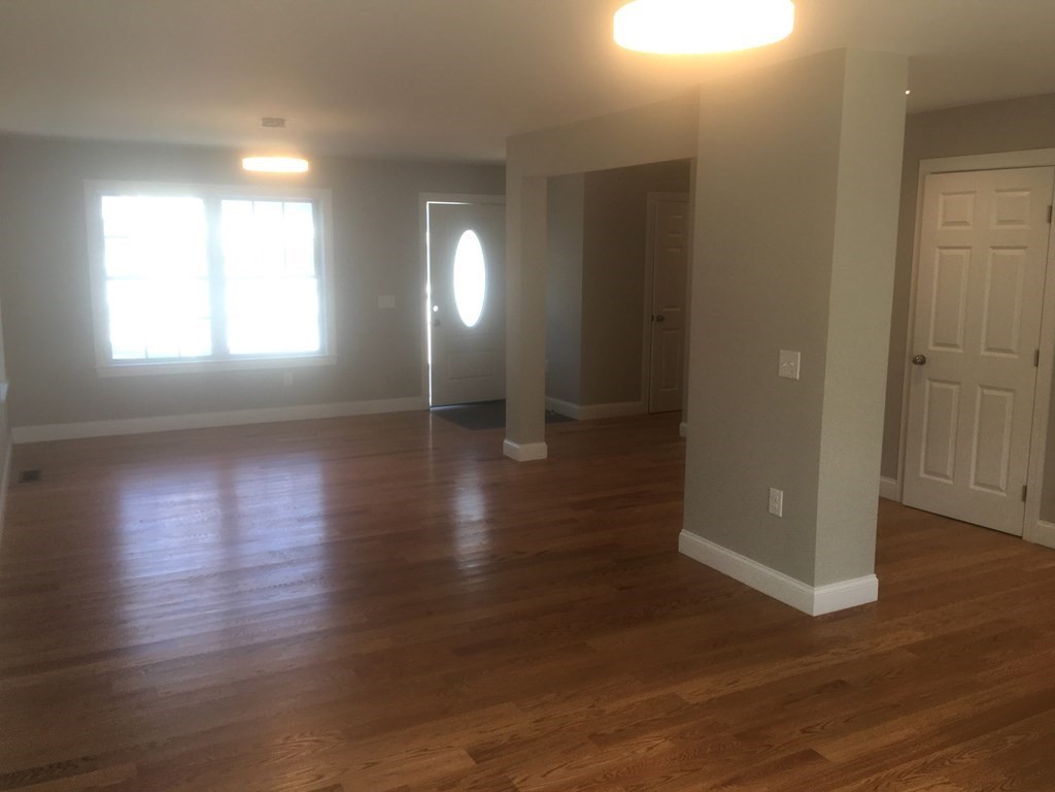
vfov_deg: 48.2
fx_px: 884
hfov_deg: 61.7
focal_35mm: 29
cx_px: 528
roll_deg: -0.6
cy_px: 396
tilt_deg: -9.4
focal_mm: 4.15
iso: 25
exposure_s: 1/60
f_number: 2.2
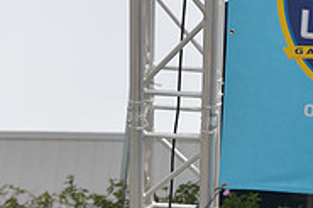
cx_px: 486
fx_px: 1199
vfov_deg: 9.9
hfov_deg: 13.9
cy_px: 121
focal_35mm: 138
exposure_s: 1/1000
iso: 200
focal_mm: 44
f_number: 5
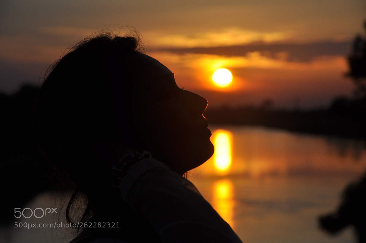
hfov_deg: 13.1
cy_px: 122
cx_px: 183
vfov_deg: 8.7
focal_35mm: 158
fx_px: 1599
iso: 250
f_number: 10
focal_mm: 105
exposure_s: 1/1600
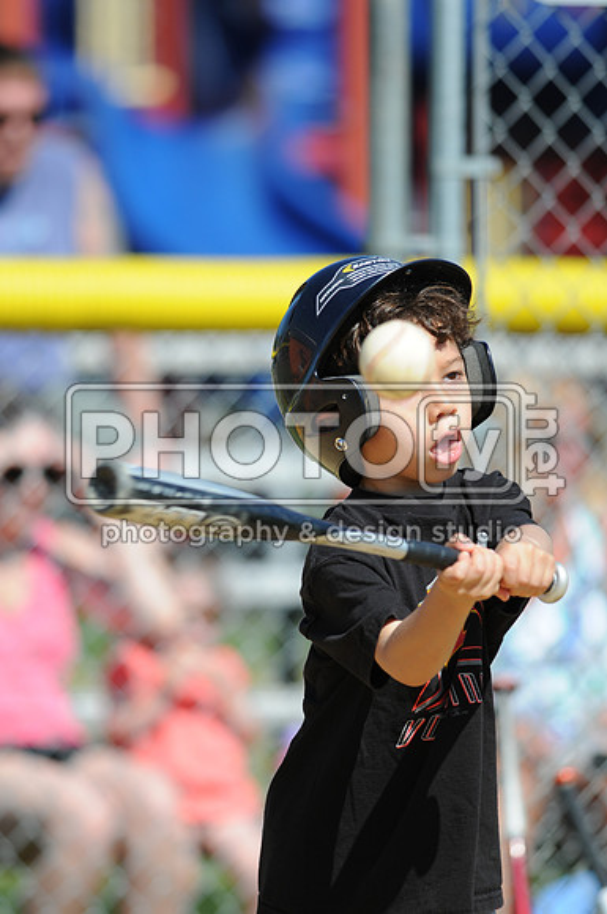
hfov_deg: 3.0
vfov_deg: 4.6
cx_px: 304
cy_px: 457
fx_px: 11414
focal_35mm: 450
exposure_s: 1/1600
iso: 200
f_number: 4
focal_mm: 300
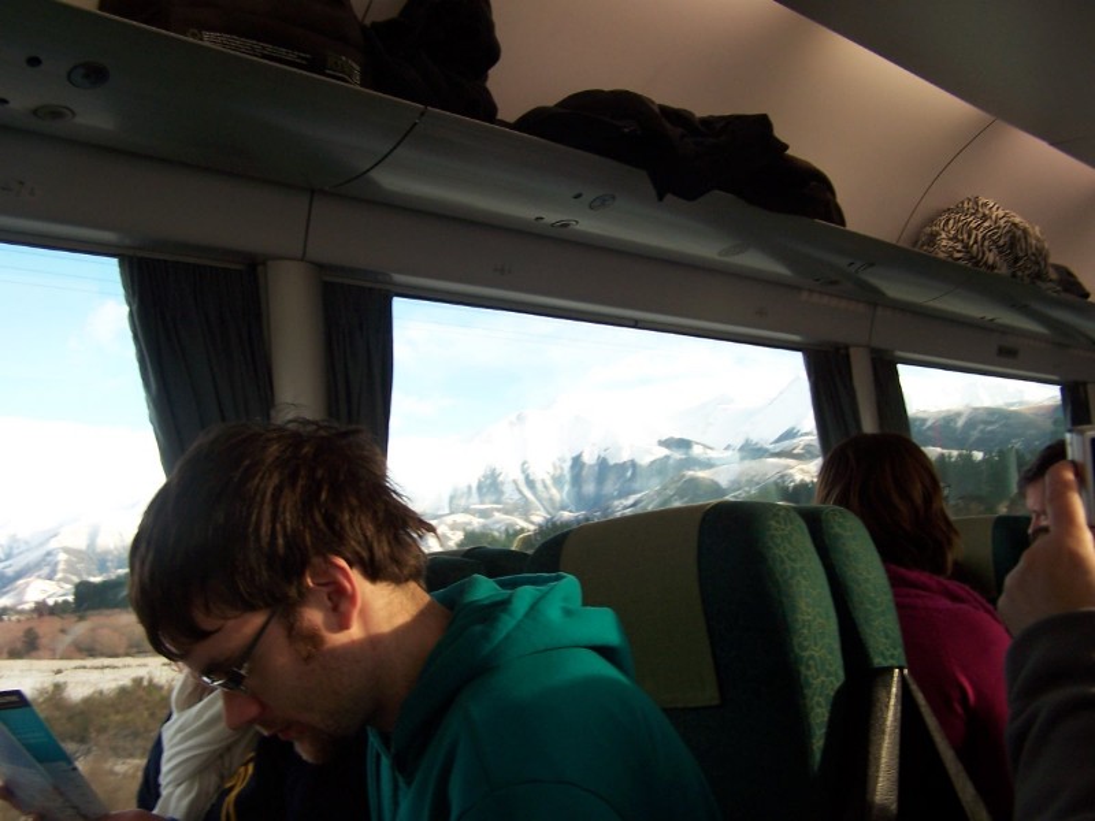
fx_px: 1202
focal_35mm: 38
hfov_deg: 49.0
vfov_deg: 37.7
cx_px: 548
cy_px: 410
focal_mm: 6.3
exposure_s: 1/60
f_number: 2.8
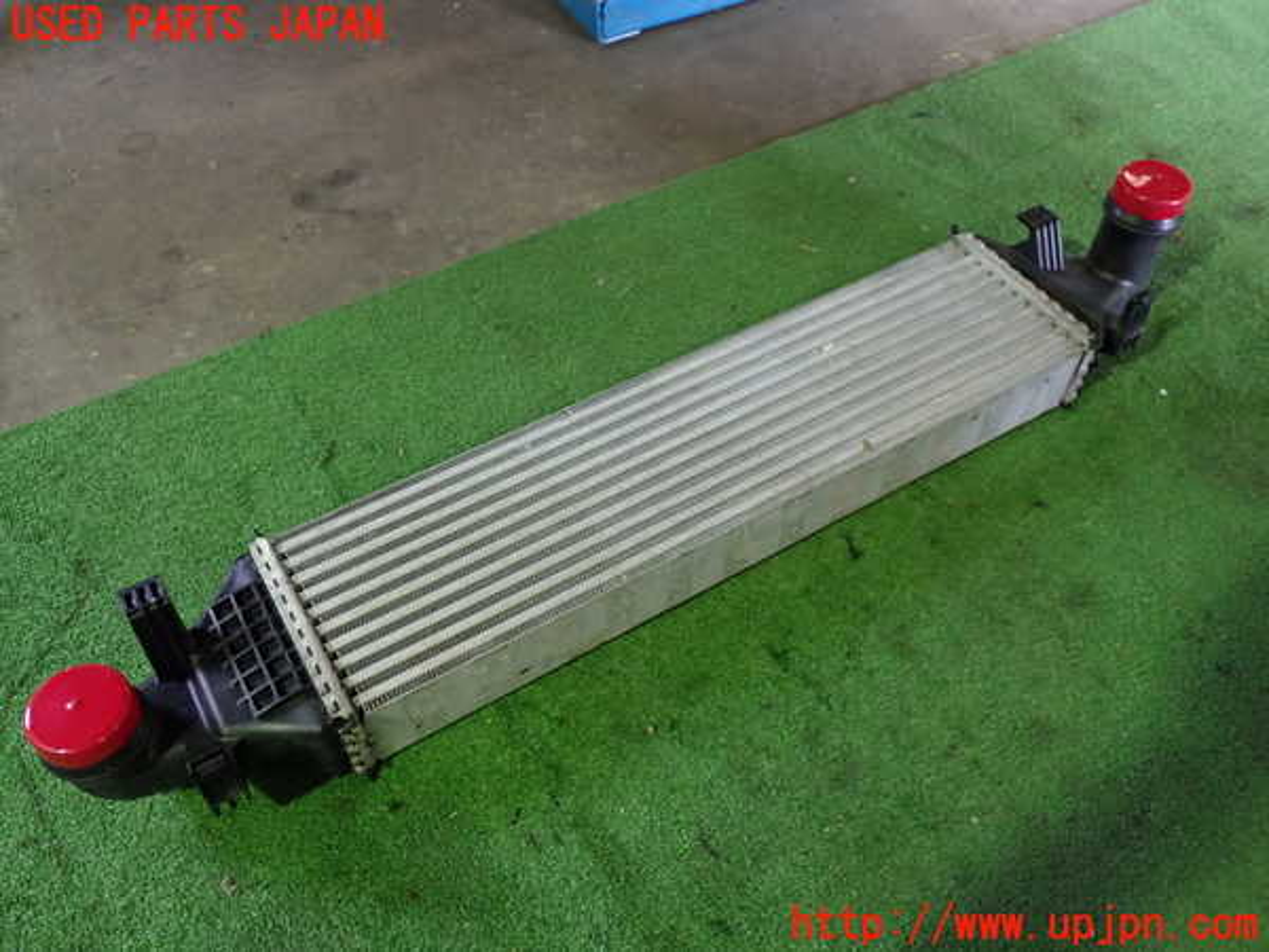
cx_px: 634
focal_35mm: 30
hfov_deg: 60.0
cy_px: 476
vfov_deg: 46.8
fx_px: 1100
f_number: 2.3
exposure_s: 1/30
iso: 400
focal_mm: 5.4
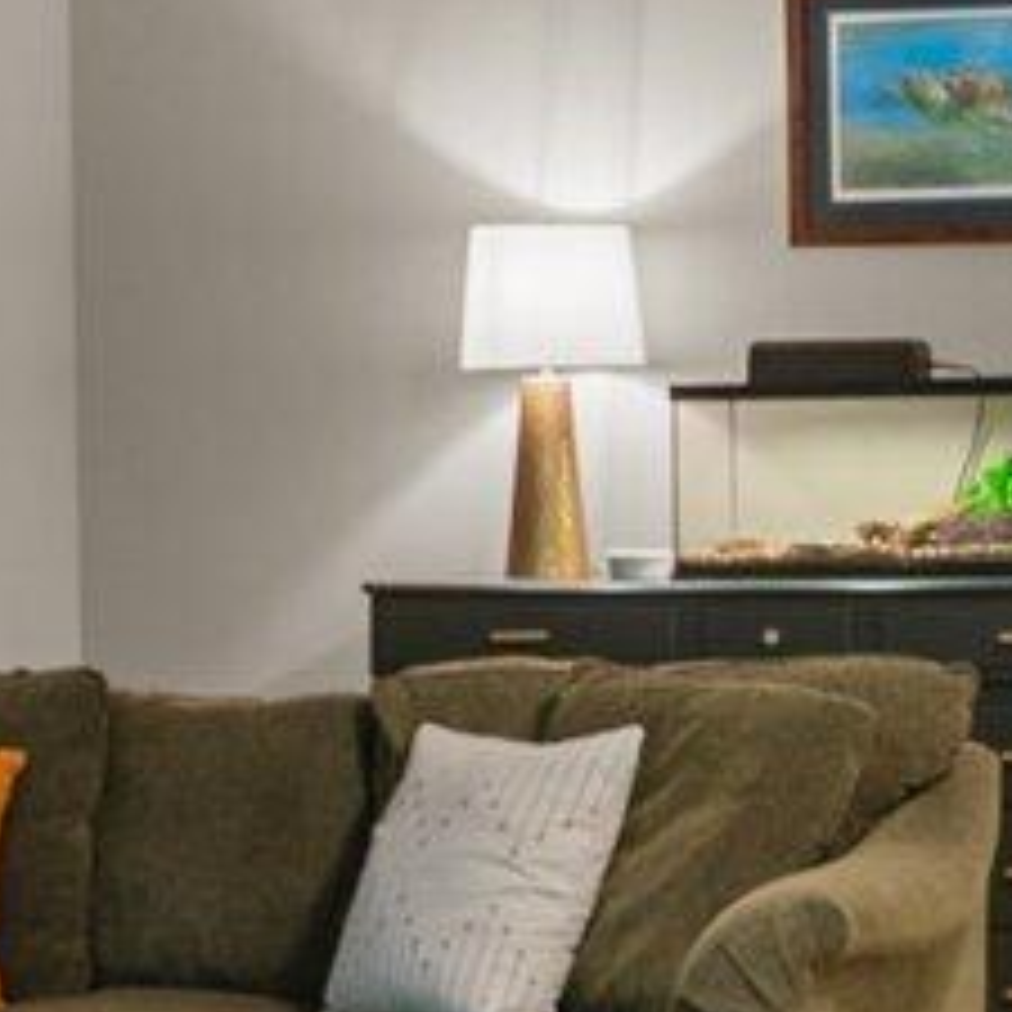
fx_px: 3837
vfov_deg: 15.0
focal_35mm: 116
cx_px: 972
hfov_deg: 14.8
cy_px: 378
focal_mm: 15
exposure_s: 1/2
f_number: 6.3
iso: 400
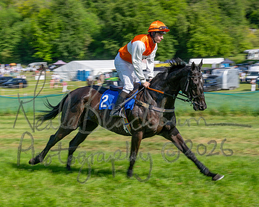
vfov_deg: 19.4
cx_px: 104
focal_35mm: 79
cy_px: 104
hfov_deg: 24.1
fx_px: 604
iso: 100
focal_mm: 70
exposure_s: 1/160
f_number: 16
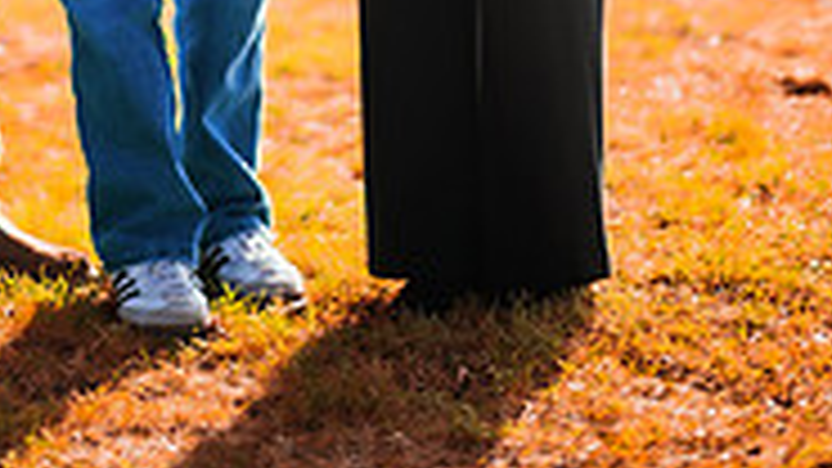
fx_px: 3265
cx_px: 180
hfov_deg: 14.5
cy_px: -504
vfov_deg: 7.8
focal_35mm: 148
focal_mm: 58
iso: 80
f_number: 1.4
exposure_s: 1/800
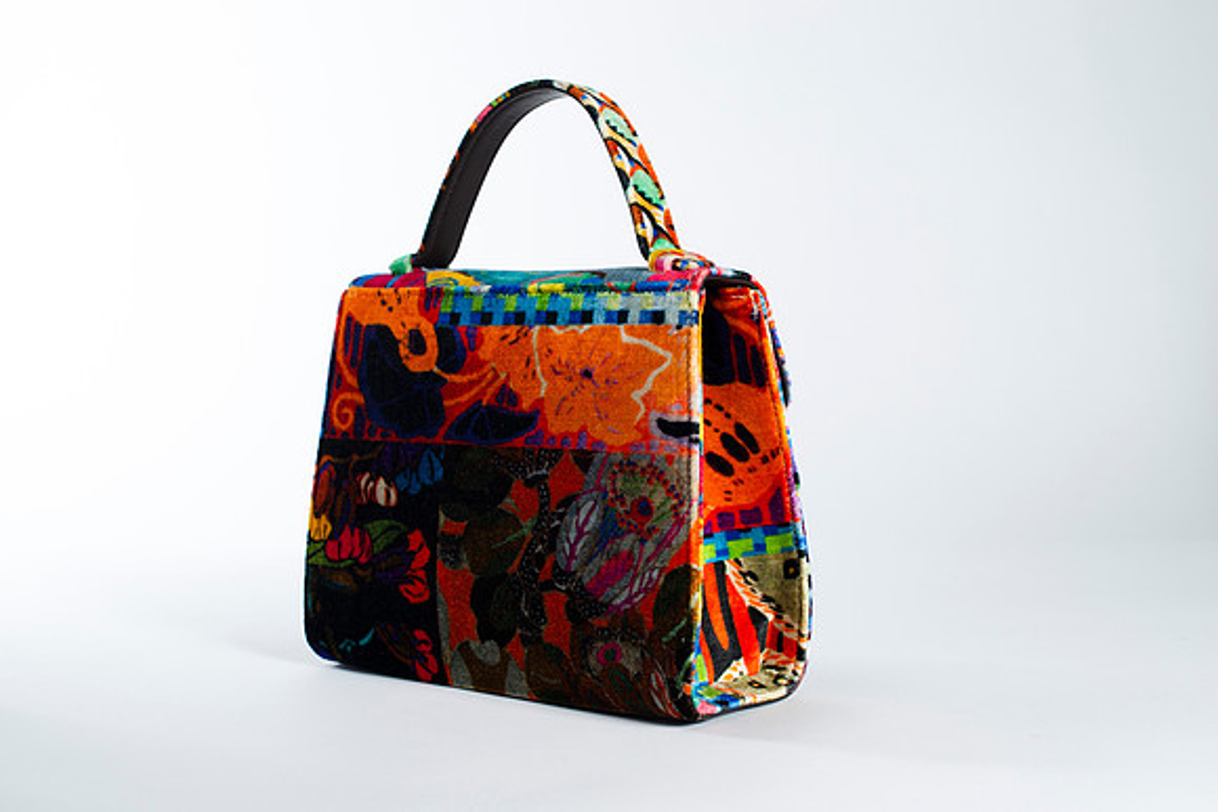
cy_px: 406
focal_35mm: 50
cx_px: 609
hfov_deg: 39.6
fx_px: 1692
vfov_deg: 27.0
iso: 200
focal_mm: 50
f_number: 7.1
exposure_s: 1/200
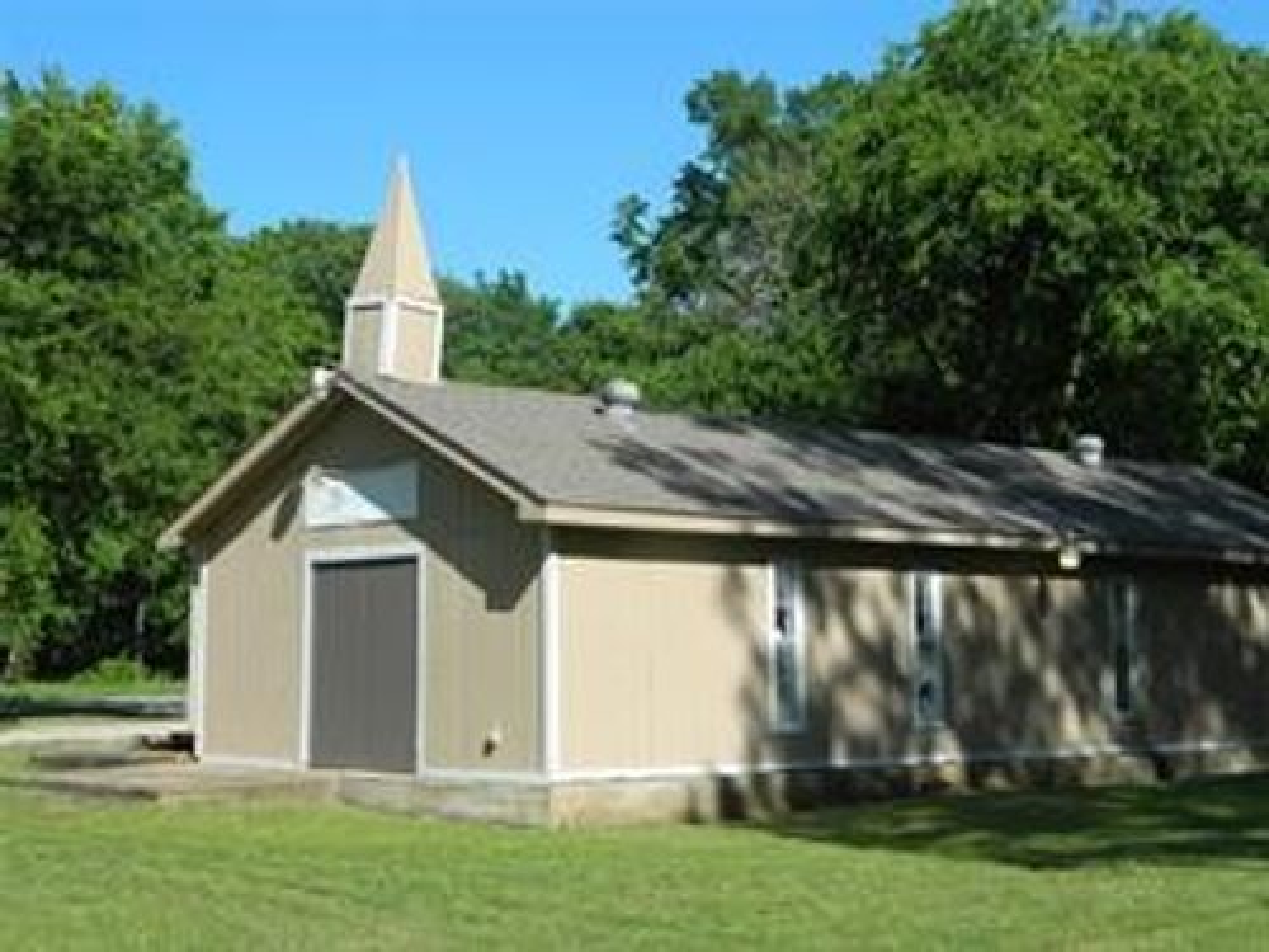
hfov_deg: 33.8
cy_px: 476
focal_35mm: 57
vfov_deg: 25.7
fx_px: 2090
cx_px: 634
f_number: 3.8
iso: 80
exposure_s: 1/640
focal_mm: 10.2
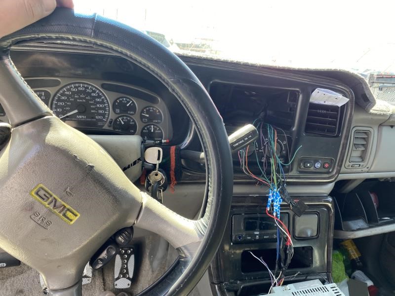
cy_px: 148
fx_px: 297
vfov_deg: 53.1
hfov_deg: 67.3
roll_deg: -5.3
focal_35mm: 26
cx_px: 198
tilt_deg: -15.7
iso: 64
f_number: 1.8
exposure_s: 1/121
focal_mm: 4.25
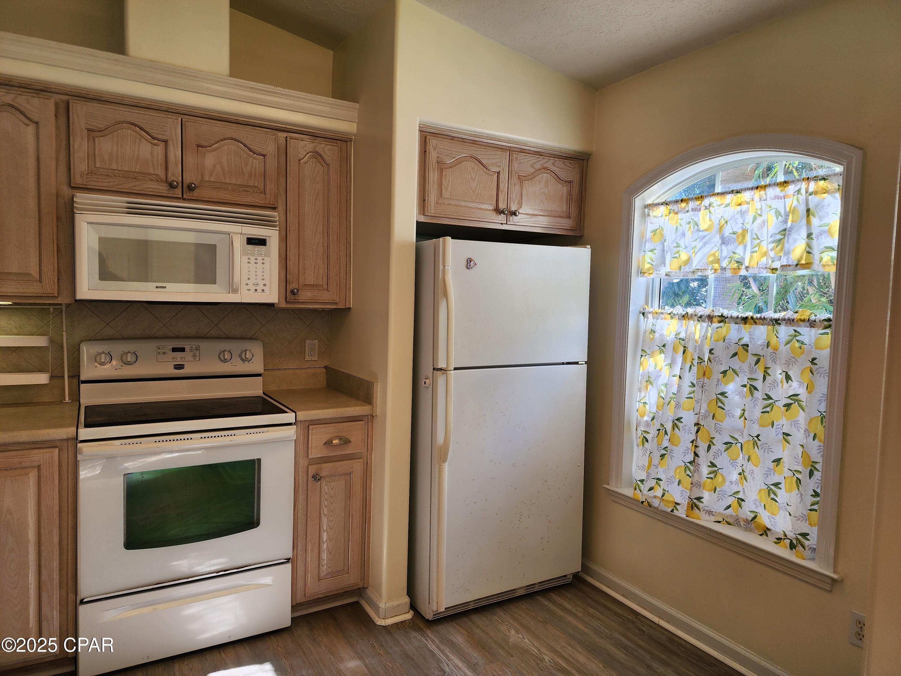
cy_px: 338
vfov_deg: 58.9
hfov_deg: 73.9
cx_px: 450
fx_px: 599
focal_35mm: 23
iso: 50
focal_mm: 6.4
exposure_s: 1/120
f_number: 1.8
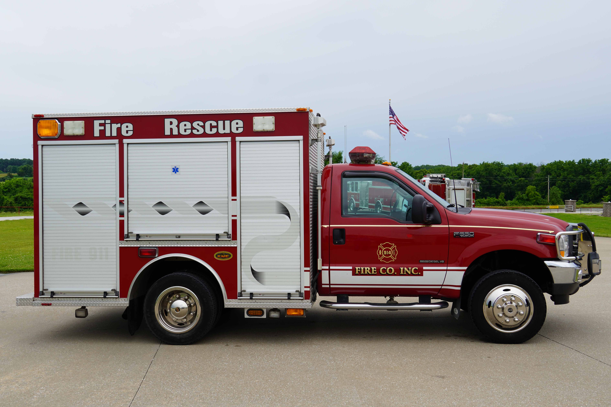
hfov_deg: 55.1
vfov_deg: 38.4
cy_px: 204
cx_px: 306
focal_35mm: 34
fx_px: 585
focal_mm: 23
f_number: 9
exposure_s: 1/125
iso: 100
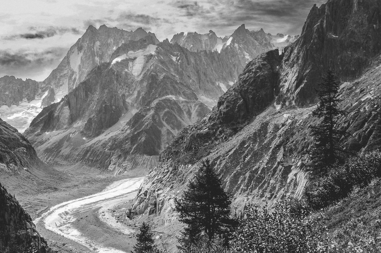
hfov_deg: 32.9
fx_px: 645
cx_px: 191
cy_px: 128
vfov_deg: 22.2
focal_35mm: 61
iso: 200
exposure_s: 1/320
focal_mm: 40
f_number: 9
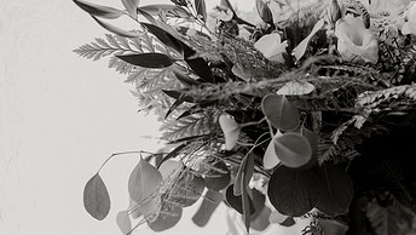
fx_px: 740
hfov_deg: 30.7
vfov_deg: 18.0
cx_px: 324
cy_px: 142
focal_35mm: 67
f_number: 2.8
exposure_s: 1/800
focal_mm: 38
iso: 1600
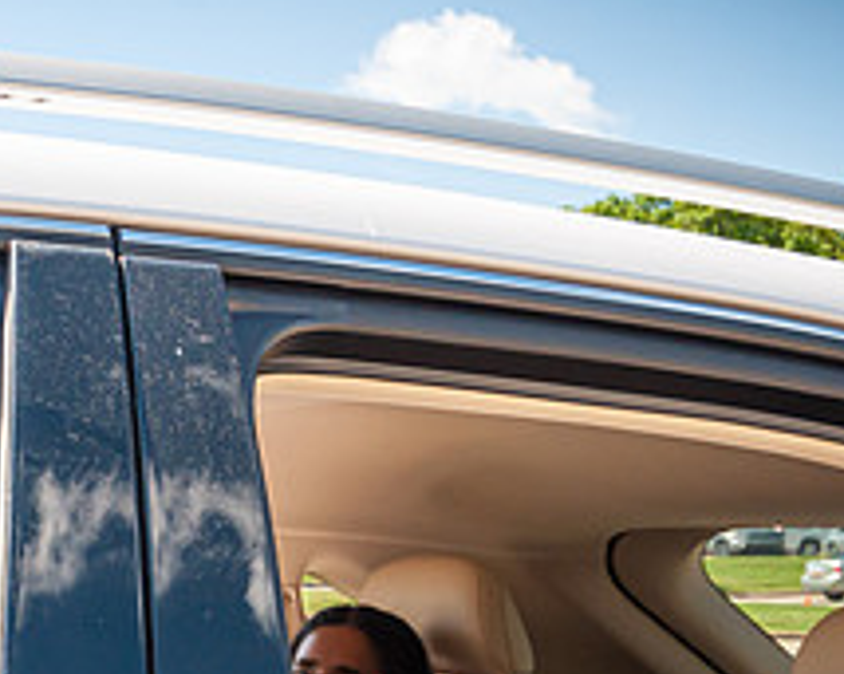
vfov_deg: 23.9
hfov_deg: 28.9
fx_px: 1523
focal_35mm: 61
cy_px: 672
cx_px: -12
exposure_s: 1/200
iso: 200
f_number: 7.1
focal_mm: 16
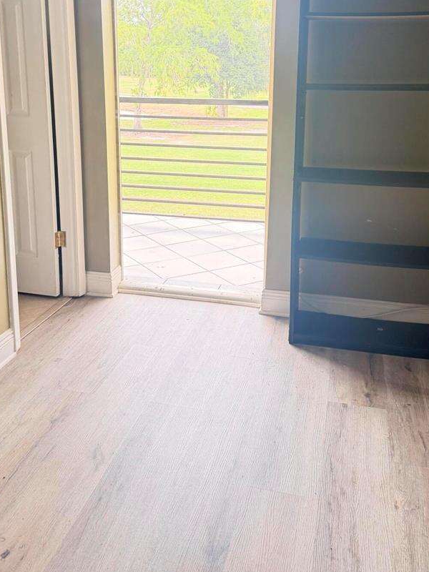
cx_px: 212
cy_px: 187
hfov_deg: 39.7
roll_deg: -0.7
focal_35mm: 36
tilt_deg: -12.6
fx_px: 595
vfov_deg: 50.4
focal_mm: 6.76
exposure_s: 1/60
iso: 200
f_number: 1.78
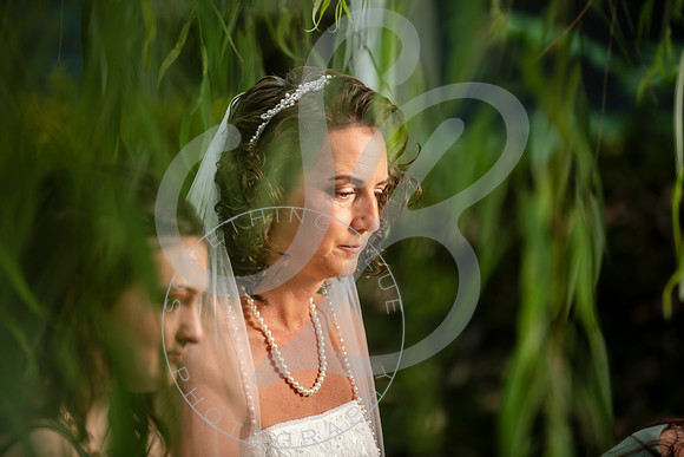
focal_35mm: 200
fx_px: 3801
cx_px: 342
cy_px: 228
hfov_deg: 10.3
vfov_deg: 6.9
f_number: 2.8
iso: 200
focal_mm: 200
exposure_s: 1/640
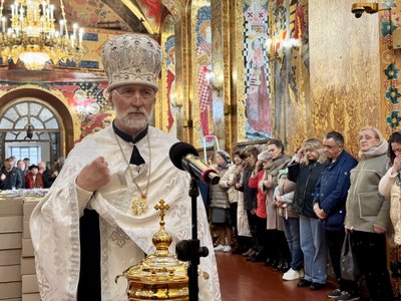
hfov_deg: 39.7
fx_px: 556
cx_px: 200
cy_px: 150
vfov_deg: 30.3
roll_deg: -1.0
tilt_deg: +1.7
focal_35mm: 48
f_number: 1.78
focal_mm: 6.76
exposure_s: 1/50
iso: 250
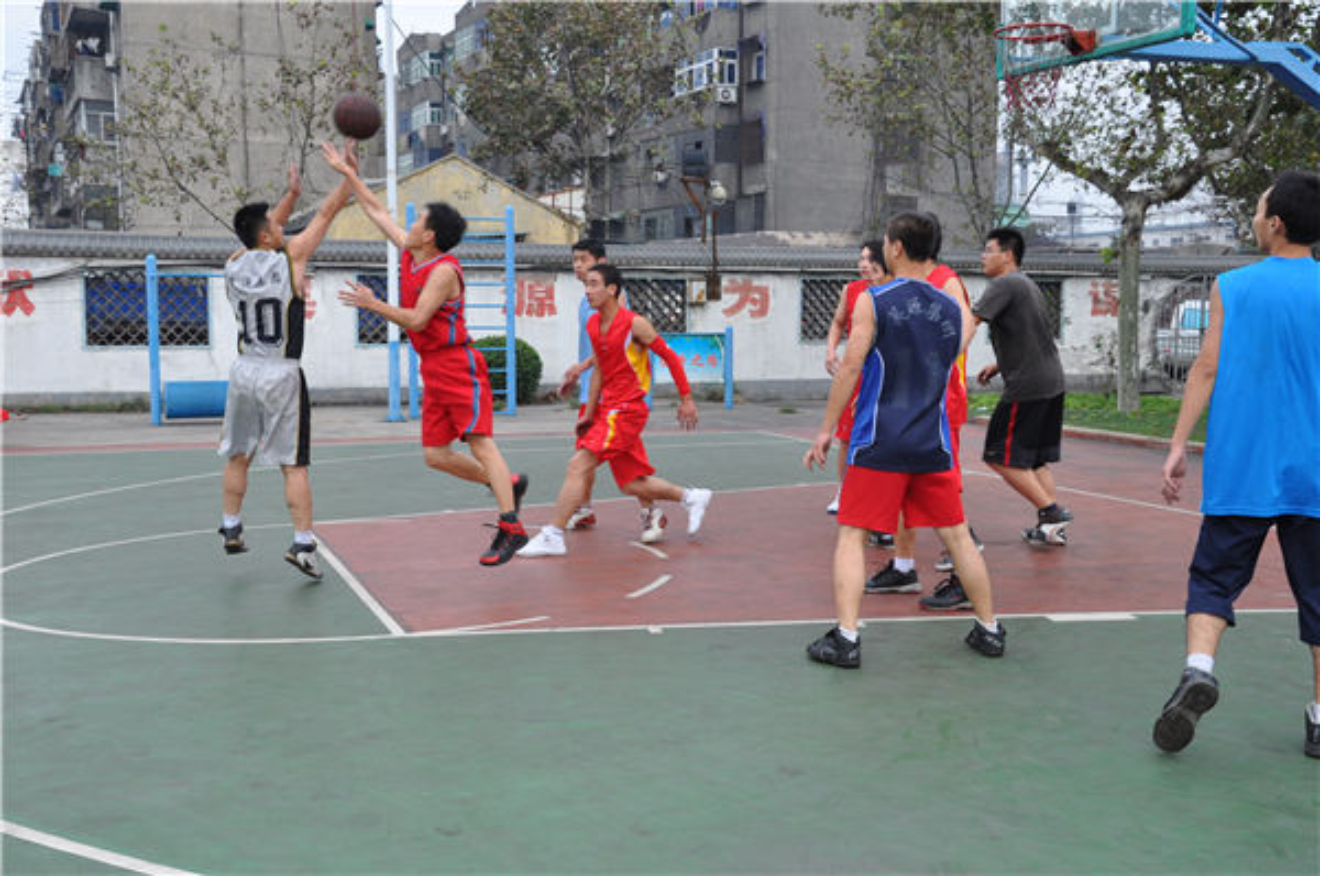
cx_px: 660
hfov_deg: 49.6
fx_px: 1428
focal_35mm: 39
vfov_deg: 34.1
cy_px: 438
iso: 200
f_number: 6.7
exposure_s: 1/180
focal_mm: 26
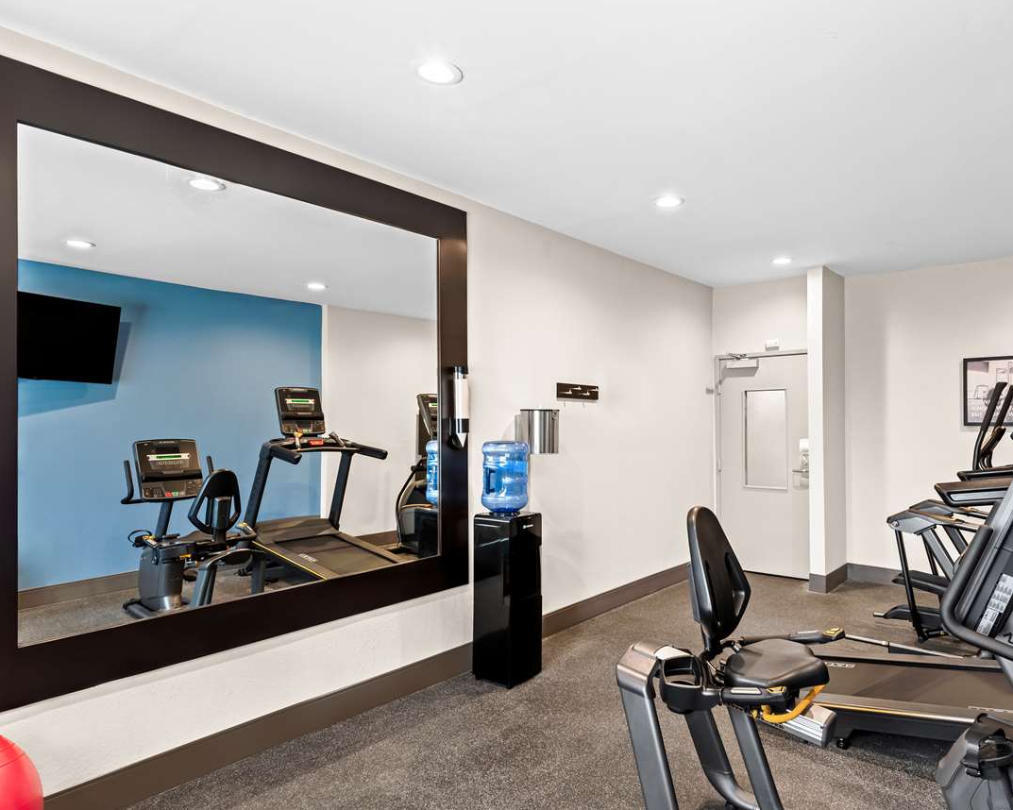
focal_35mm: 21
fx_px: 629
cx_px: 601
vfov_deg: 65.5
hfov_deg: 76.9
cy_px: 425
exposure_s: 2
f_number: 9
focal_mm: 16
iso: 200
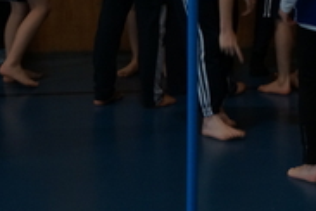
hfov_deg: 11.4
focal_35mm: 177
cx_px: 380
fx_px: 1554
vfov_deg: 7.7
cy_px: -70
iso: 800
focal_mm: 40
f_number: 4.5
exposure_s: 1/80
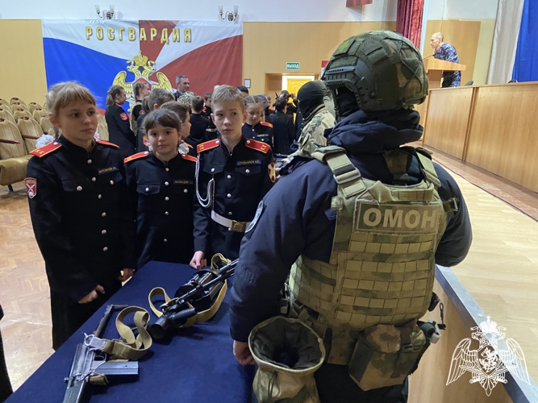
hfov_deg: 67.3
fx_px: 404
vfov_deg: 53.0
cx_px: 269
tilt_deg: -17.1
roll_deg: -1.7
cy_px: 202
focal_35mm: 26
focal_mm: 4.25
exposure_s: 1/25
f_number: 1.8
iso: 800
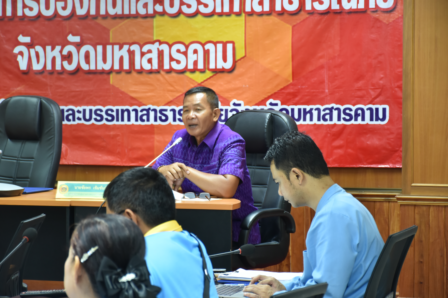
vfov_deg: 10.2
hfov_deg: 15.2
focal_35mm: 135
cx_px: 224
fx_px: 1680
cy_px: 149
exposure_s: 1/13
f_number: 5.3
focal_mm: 90
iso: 800
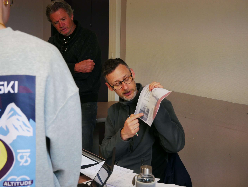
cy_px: 94
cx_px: 124
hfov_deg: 35.5
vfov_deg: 27.1
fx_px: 387
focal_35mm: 54
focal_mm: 27
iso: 1000
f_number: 4.6
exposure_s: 1/60
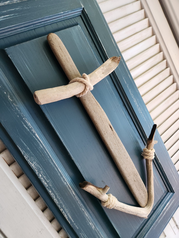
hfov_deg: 58.9
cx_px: 90
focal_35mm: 23
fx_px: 159
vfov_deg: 73.9
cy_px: 119
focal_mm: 5.4
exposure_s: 1/120
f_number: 1.8
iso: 640
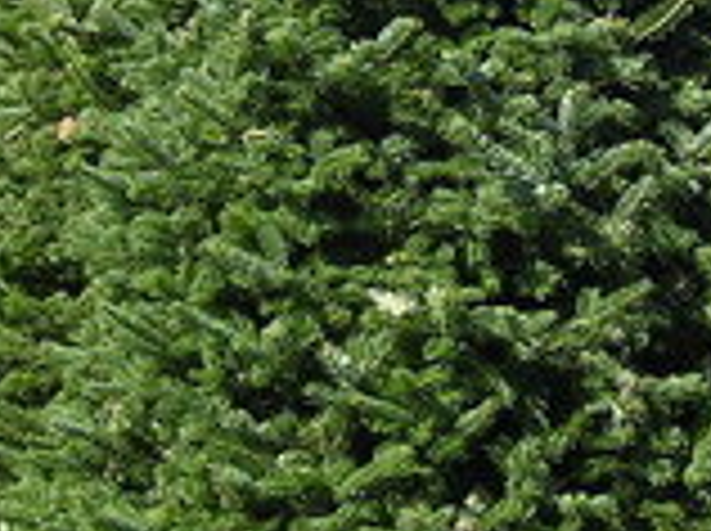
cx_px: 639
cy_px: -119
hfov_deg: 11.5
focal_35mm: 171
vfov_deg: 8.6
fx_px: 3507
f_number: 5.8
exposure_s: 1/175
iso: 50
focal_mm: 7.7
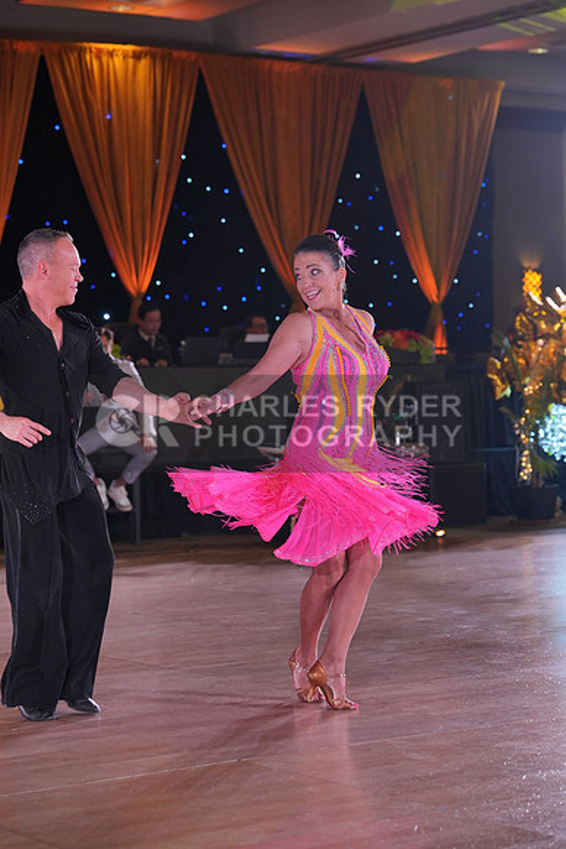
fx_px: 2050
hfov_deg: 15.7
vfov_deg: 23.4
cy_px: 424
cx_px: 283
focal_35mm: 87
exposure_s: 1/400
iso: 1250
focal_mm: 87
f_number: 4
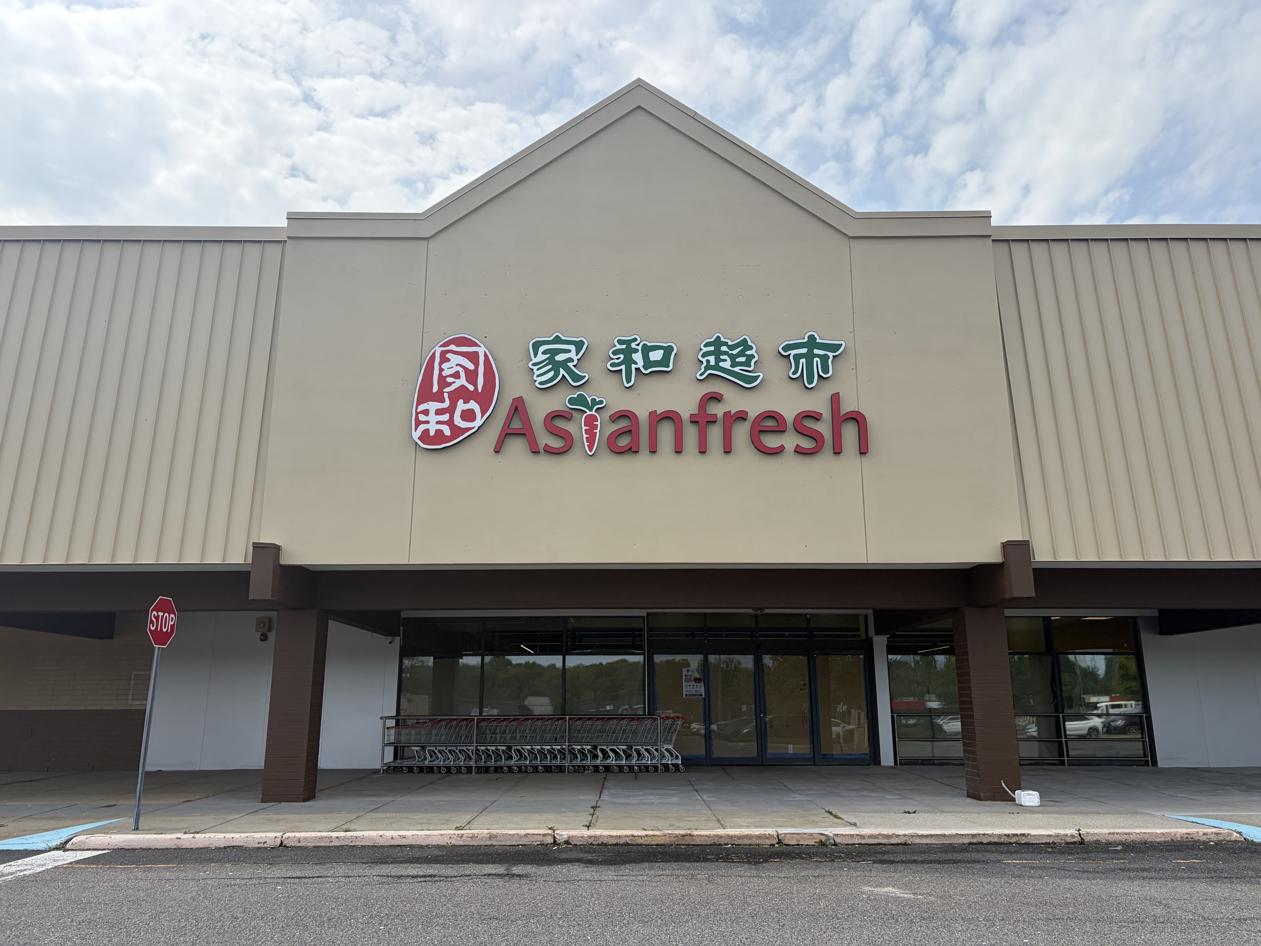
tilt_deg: +14.3
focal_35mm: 26
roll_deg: +0.8
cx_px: 630
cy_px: 473
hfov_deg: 67.3
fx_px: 947
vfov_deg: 53.1
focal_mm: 5.96
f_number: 1.6
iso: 64
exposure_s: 1/4065
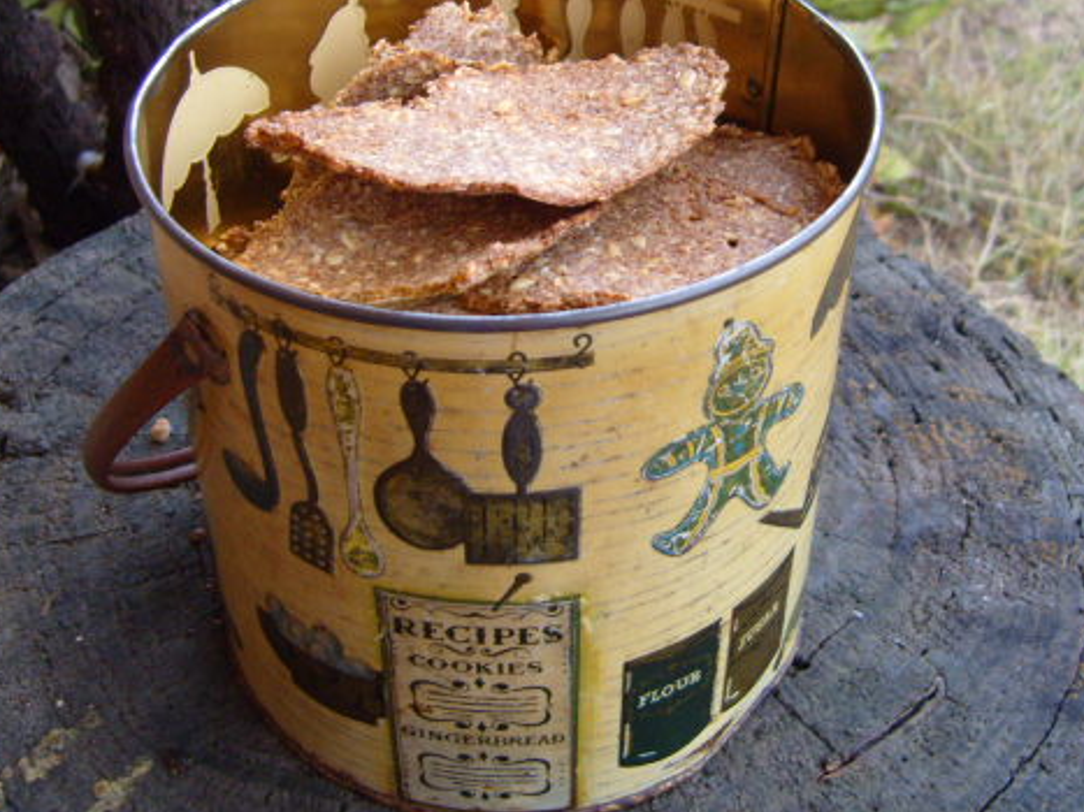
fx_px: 1503
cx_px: 597
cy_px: 295
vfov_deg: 30.1
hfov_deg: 39.6
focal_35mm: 48
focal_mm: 7.4
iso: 200
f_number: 2.8
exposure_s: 1/6
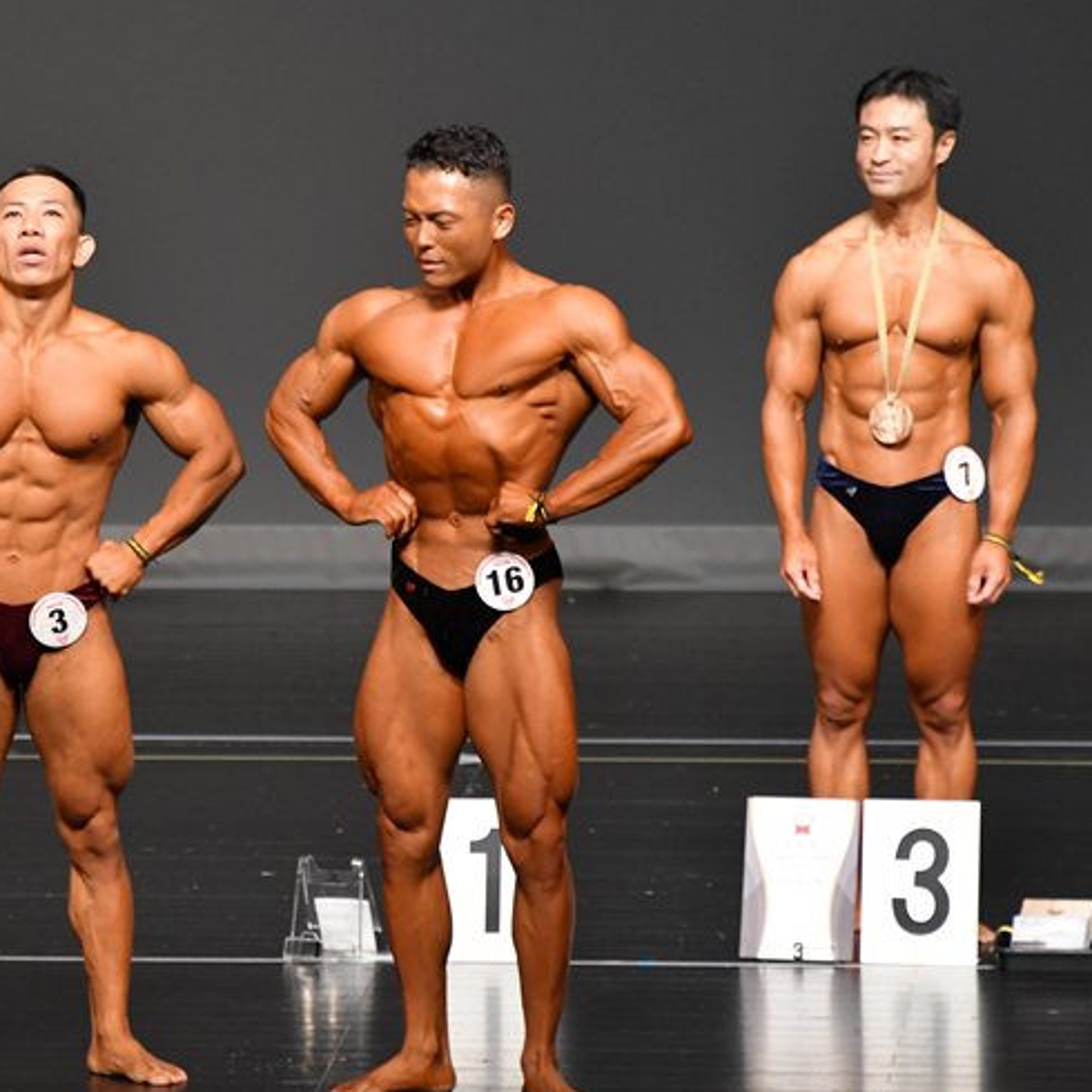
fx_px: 15097
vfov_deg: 4.1
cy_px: 555
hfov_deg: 4.1
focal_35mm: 423
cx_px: 284
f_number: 5.6
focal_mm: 210
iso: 2500
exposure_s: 1/400
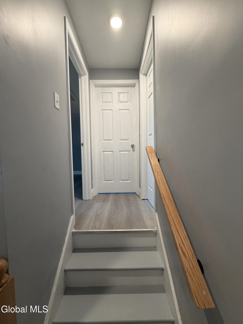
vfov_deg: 102.1
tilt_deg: -3.3
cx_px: 122
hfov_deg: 85.7
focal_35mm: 14
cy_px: 162
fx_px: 131
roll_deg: +1.4
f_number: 2.2
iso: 200
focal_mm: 2.22
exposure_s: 1/60
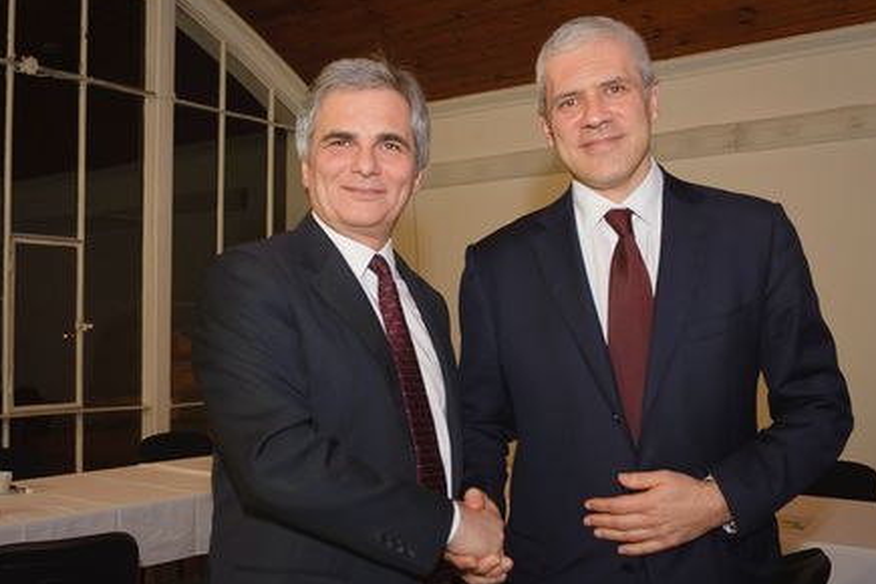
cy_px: 321
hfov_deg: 48.4
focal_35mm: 40
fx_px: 973
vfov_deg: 33.4
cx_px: 417
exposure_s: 1/100
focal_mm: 34
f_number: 5.6
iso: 1250
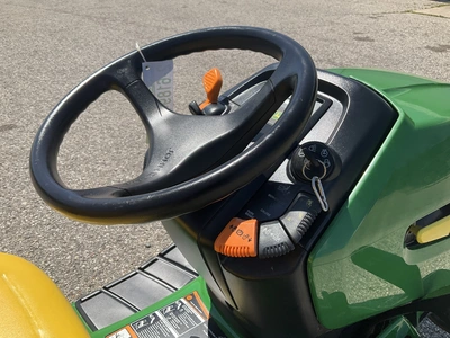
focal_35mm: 29
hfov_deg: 61.7
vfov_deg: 48.2
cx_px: 225
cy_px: 169
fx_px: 377
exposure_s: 1/1626
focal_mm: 3
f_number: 1.8
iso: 25
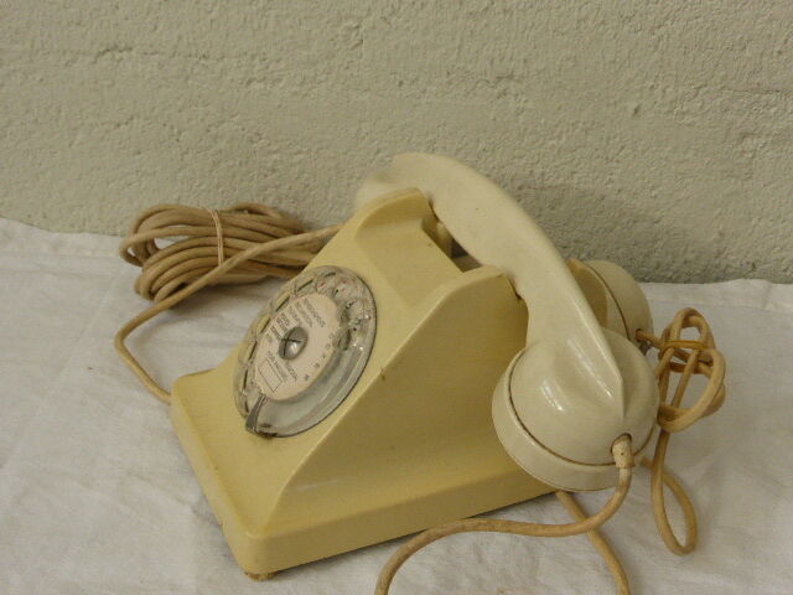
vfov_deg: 25.7
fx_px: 1306
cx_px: 396
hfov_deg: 33.8
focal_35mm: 57
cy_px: 298
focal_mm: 9.7
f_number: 4.6
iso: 400
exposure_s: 1/125
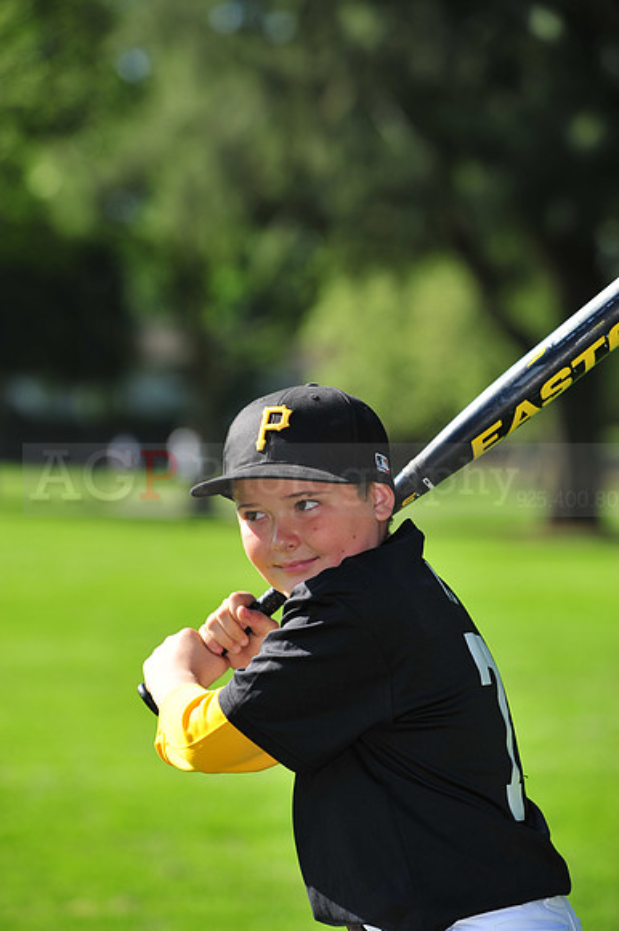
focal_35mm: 155
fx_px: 4002
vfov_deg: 13.3
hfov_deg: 8.8
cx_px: 310
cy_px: 466
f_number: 5
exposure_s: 1/1000
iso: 200
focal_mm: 155
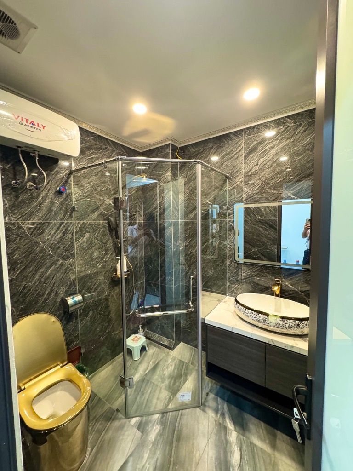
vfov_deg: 102.1
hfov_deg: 85.7
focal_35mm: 14
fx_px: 190
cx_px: 176
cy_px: 236
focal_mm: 2.22
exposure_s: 1/50
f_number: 2.2
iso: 640
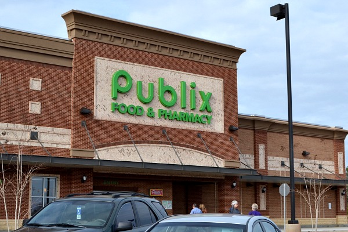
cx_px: 174
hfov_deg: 49.6
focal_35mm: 39
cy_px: 116
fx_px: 377
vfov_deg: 34.2
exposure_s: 1/160
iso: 100
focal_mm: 26
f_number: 6.3
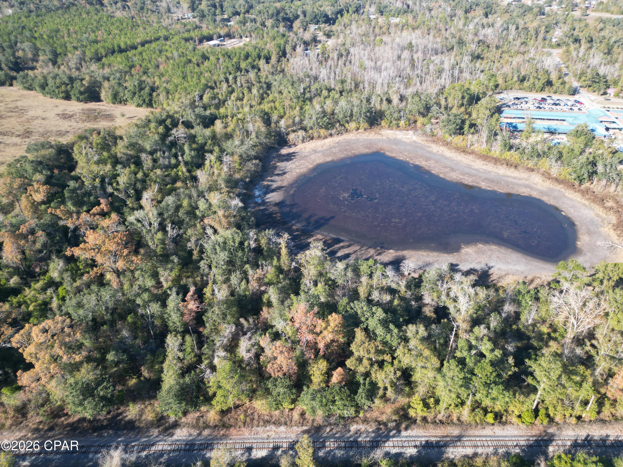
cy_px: 234
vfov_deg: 56.8
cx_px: 312
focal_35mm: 24
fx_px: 432
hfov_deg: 71.6
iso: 120
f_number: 1.7
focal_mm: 6.72
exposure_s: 1/725
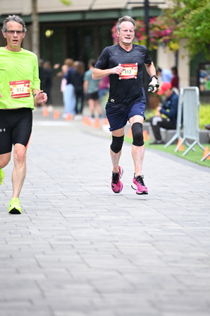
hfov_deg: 5.6
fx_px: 2152
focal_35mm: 246
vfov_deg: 8.4
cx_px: 120
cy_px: 144
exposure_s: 1/1250
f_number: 2.8
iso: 1250
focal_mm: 200
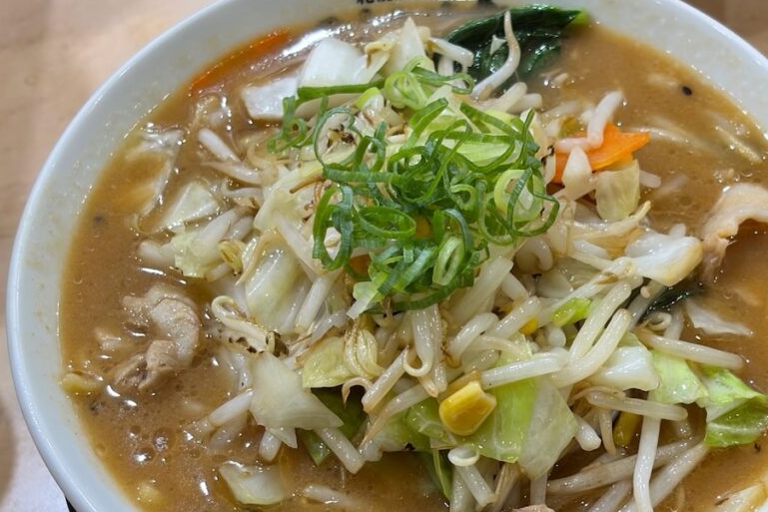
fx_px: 1536
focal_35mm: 72
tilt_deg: -56.3
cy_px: 321
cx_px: 455
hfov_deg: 28.0
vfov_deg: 18.9
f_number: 1.6
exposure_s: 1/50
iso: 80
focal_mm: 5.96
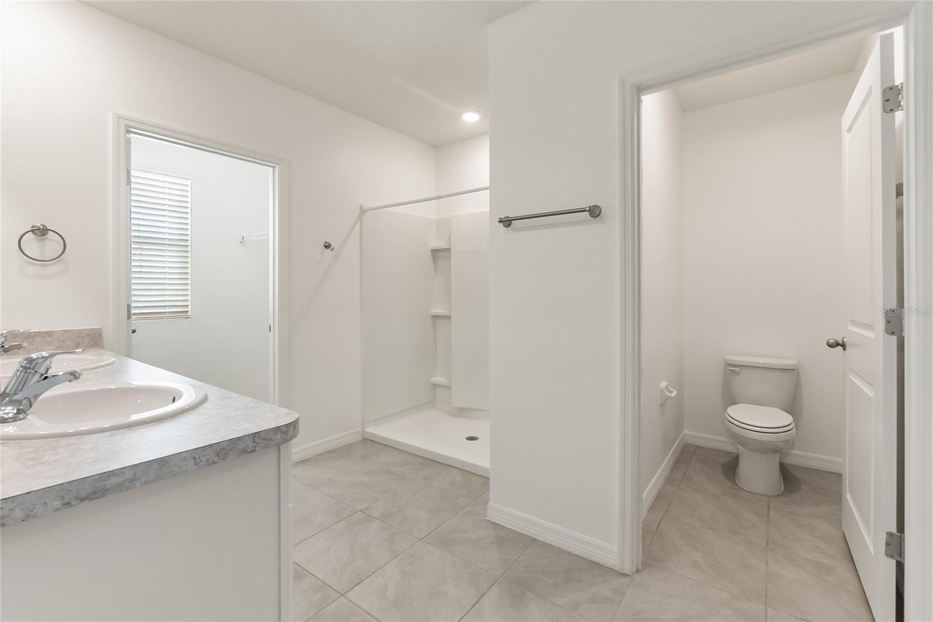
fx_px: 389
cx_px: 466
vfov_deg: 77.3
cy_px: 311
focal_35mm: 15
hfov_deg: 100.4
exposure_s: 1/30
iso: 1000
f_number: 6.7
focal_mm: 10
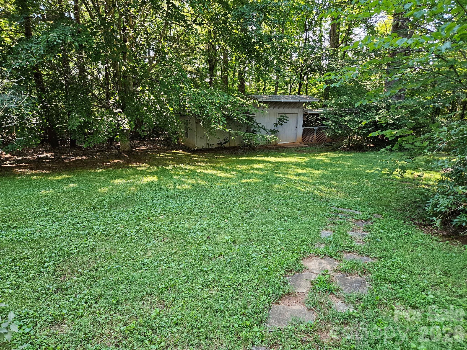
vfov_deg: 58.9
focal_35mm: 23
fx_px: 310
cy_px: 175
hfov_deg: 73.9
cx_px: 234
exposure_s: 1/180
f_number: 1.8
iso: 160
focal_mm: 5.4
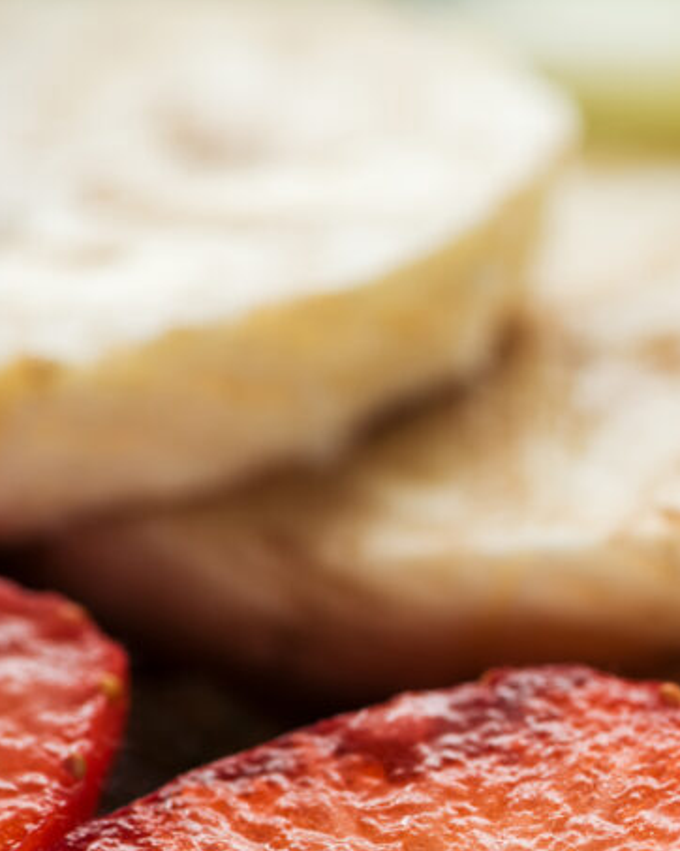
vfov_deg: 8.7
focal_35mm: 223
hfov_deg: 6.9
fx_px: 5614
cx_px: 954
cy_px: 546
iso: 125
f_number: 9
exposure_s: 1/160
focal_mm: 105
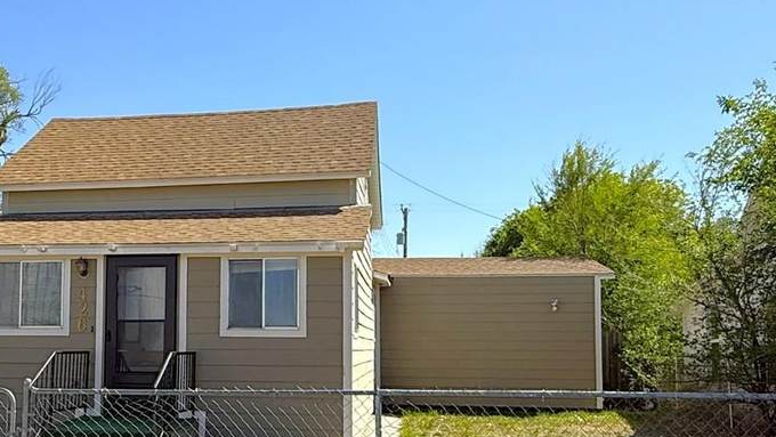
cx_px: 228
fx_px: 844
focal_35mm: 41
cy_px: 288
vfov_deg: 28.9
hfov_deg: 48.1
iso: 50
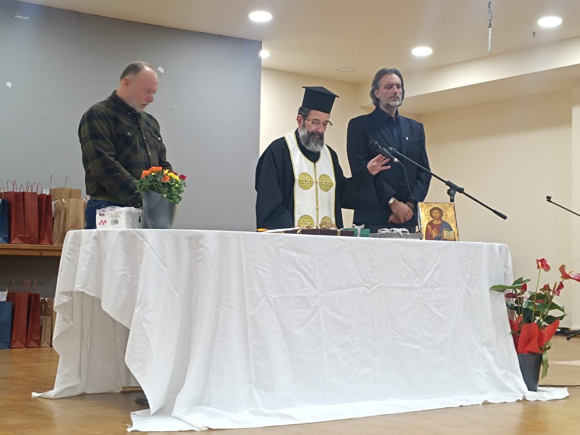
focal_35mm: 24
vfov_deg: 56.8
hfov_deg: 71.6
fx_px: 402
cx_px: 290
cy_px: 218
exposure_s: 1/101
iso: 492
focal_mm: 5.59
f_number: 1.88
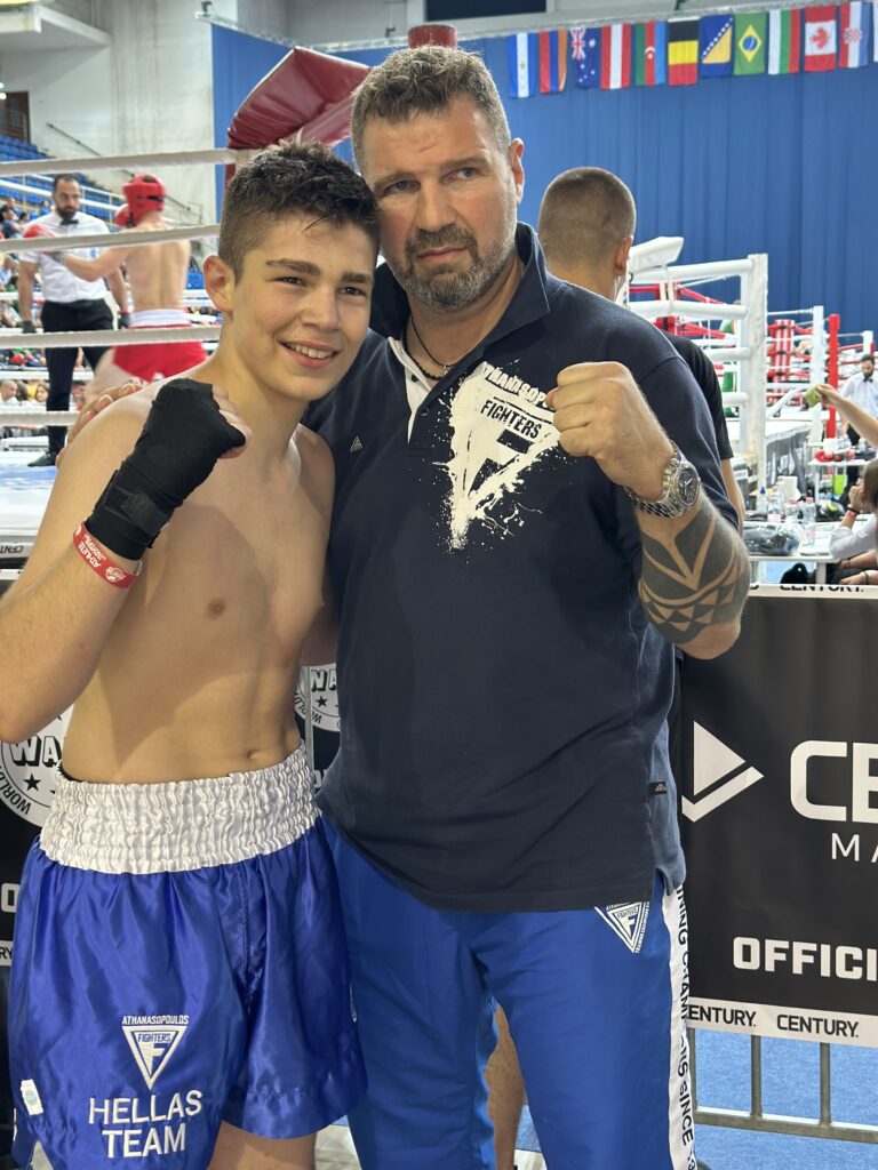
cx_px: 439
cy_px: 585
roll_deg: +0.6
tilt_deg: -5.8
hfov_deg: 30.3
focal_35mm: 48
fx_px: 1623
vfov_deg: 39.7
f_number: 1.78
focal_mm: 6.86
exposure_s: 1/33
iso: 250
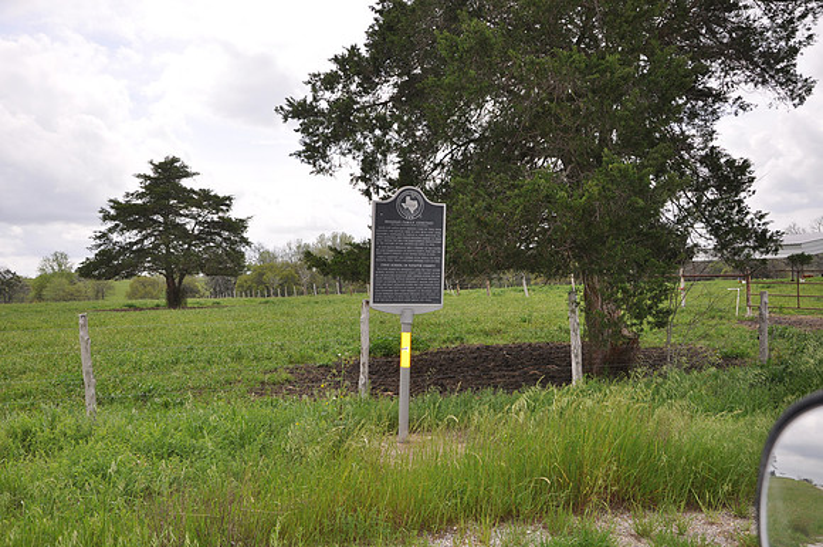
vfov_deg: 36.8
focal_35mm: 36
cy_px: 274
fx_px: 822
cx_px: 412
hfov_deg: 53.2
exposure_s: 1/200
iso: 200
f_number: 7.1
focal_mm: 24
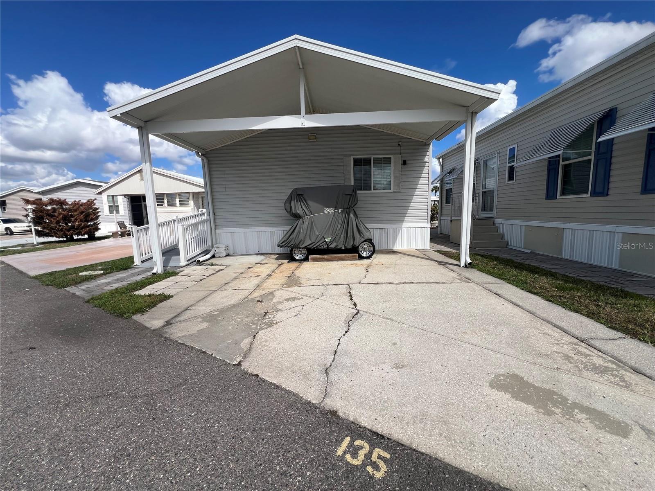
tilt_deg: -7.7
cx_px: 328
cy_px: 246
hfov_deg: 106.2
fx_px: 246
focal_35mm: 13
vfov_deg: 89.9
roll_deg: +1.5
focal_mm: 1.57
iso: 32
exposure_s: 1/2732
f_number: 1.8
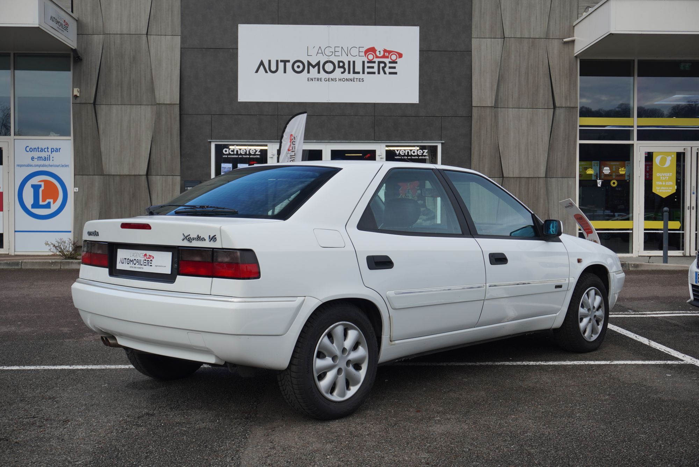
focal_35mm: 42
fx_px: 816
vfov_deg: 31.9
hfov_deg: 46.4
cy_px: 234
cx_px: 350
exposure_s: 1/80
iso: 100
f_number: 5.6
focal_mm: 28
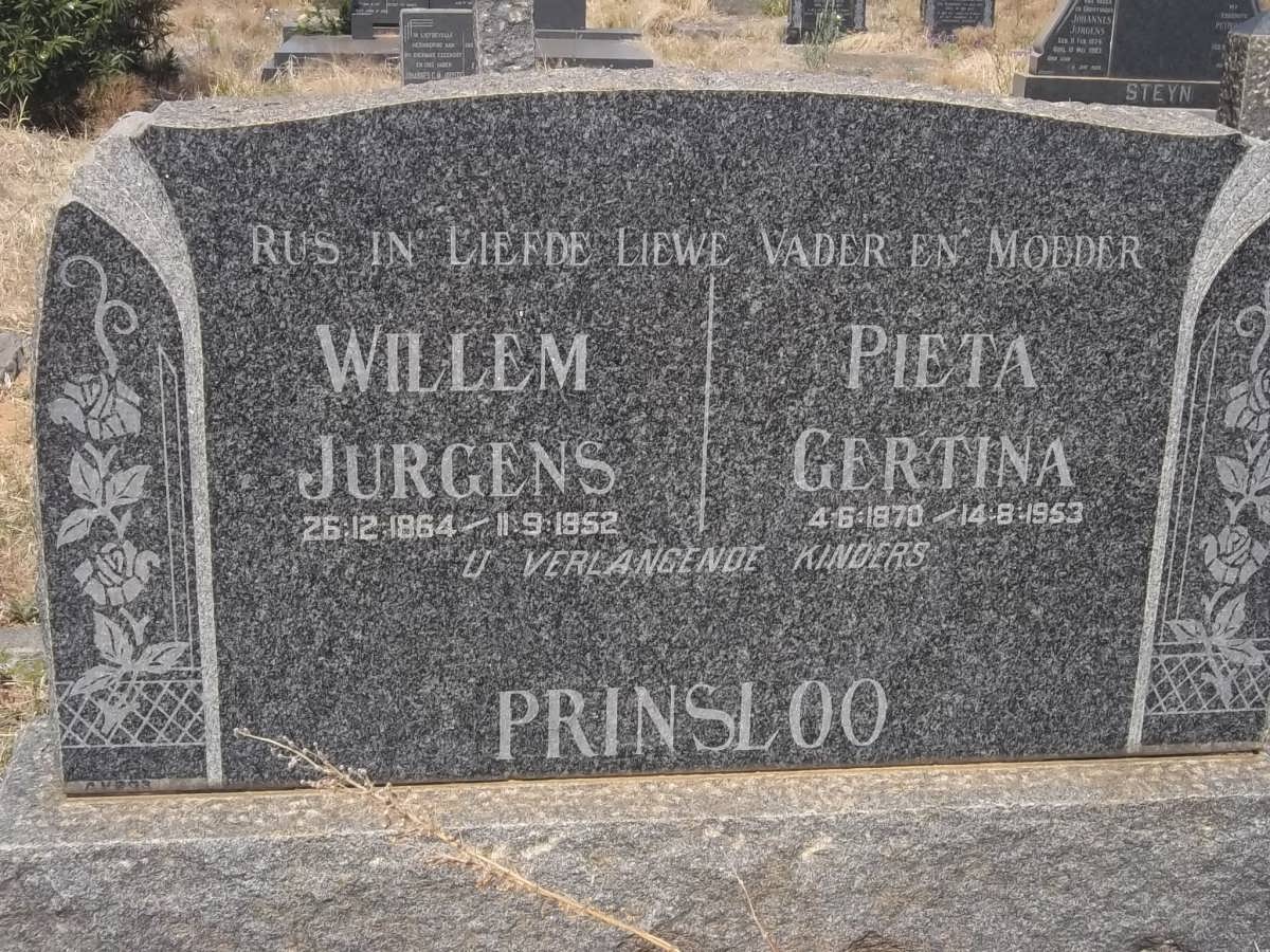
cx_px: 635
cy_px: 476
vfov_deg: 29.1
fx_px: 1834
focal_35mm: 50
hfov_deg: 38.2
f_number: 7
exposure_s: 1/200
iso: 80
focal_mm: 8.8
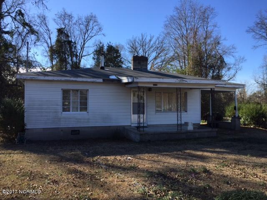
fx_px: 224
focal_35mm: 29
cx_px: 134
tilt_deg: +3.0
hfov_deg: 61.7
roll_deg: -0.7
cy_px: 100
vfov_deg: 48.2
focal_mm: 4.15
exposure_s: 1/1068
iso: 32
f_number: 2.2
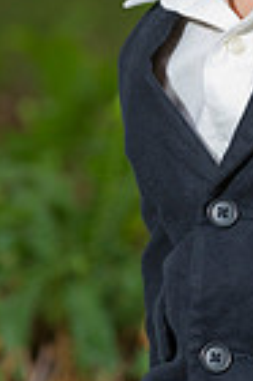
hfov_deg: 2.7
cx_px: 200
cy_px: 114
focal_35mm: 515
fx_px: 5442
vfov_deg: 4.0
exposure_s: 1/200
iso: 400
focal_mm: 160
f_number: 4
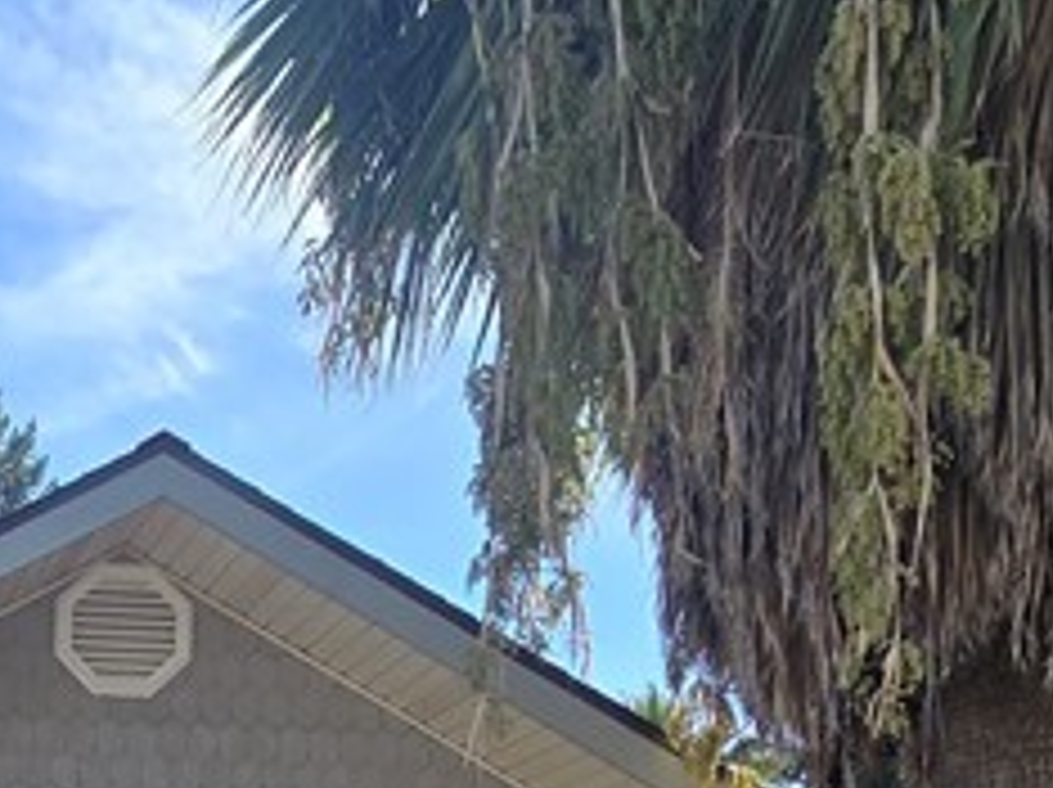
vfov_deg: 22.5
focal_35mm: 57
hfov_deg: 29.3
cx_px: -198
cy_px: 1063
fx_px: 1732
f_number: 2.2
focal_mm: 2.2
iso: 50
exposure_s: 1/1255
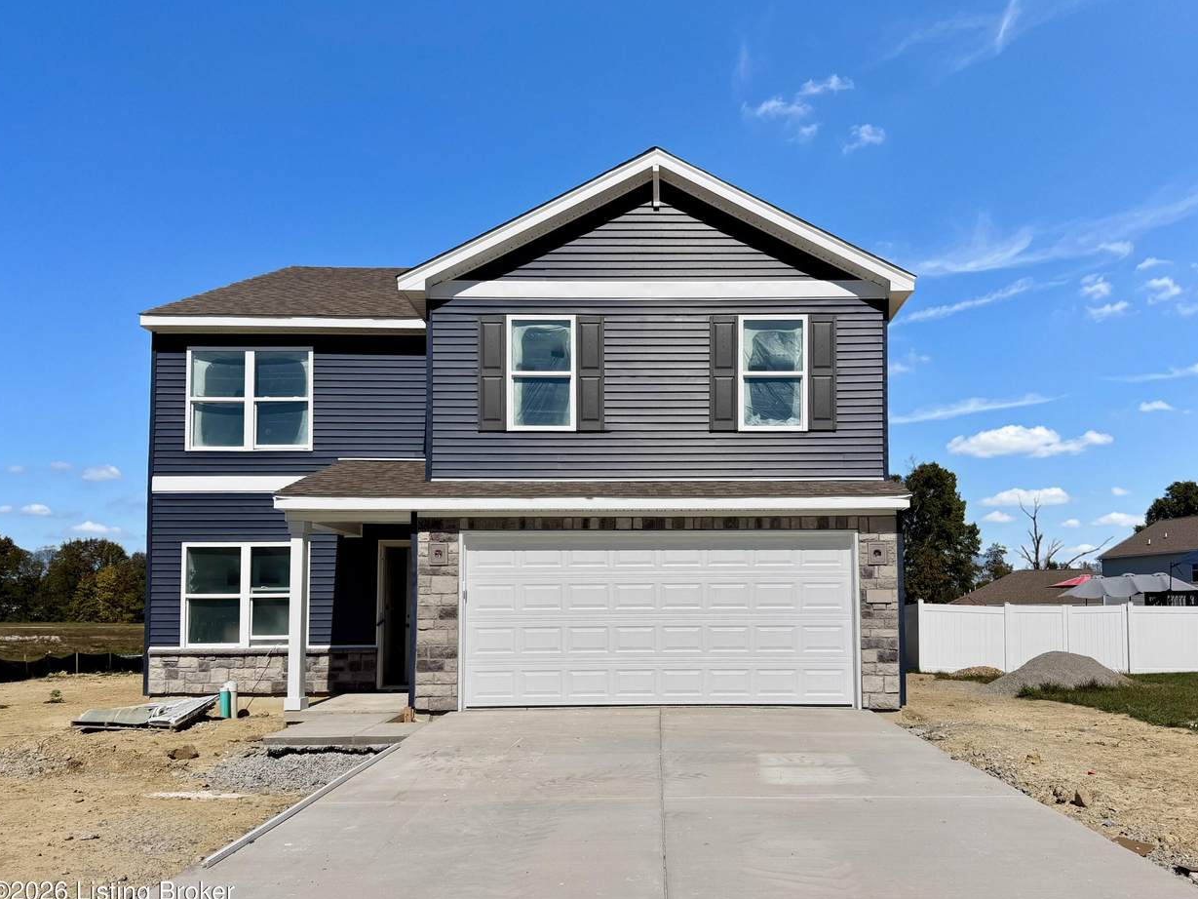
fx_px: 865
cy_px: 466
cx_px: 612
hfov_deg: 69.4
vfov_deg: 54.9
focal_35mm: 25
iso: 80
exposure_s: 1/18000
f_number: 1.8
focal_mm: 6.76
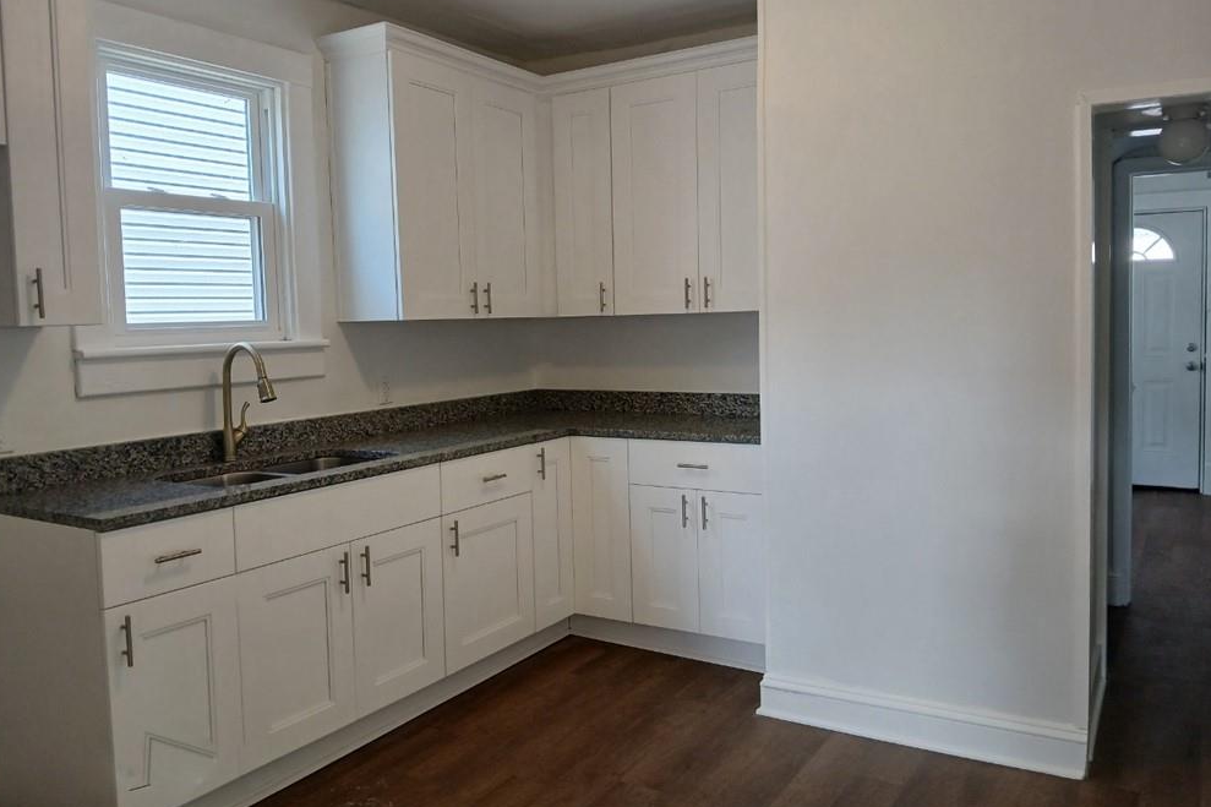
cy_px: 372
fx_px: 942
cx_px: 615
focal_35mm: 28
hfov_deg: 65.5
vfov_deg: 46.3
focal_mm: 3.98
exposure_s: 1/60
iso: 100
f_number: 1.8
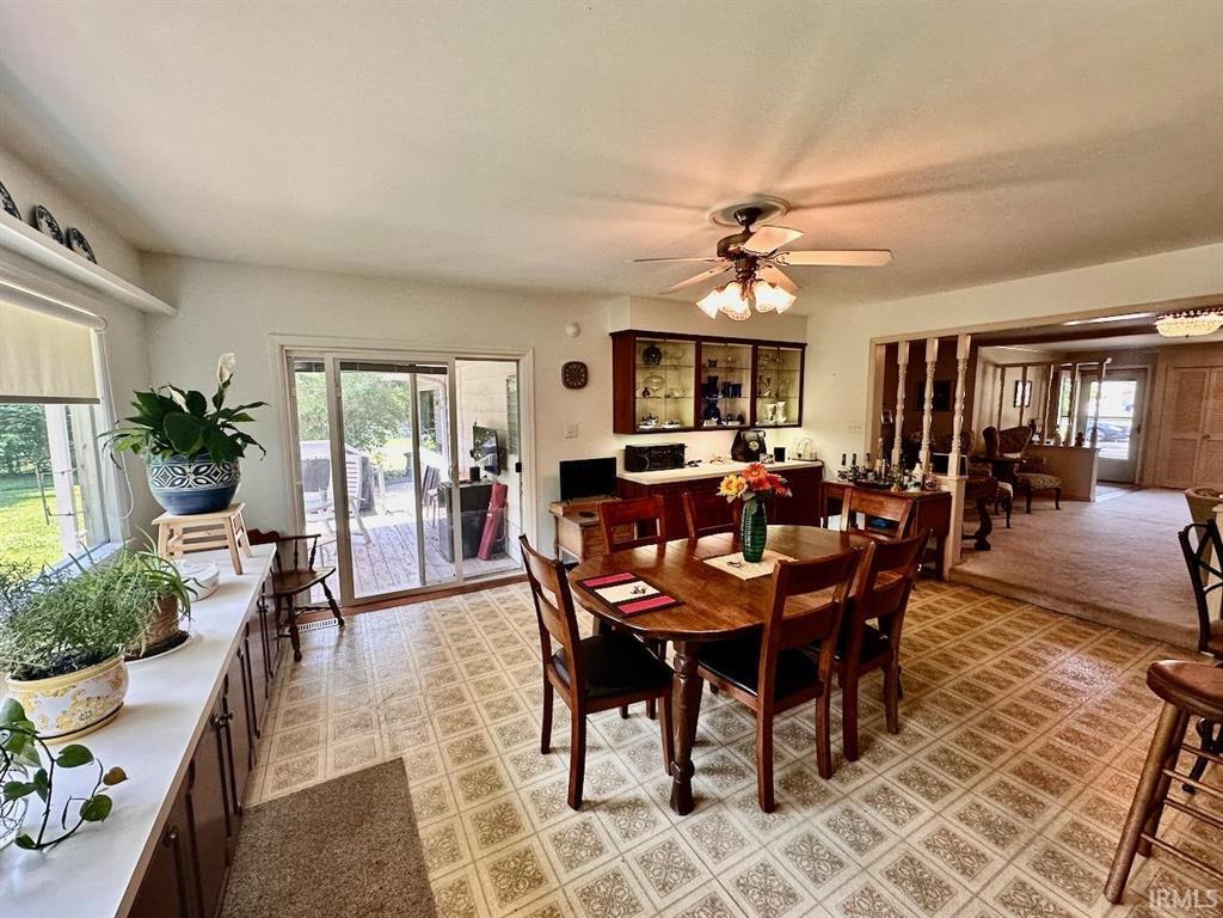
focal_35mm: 14
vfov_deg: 85.7
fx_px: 495
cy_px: 459
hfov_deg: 102.1
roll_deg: +0.3
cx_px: 612
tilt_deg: -6.6
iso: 160
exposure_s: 1/120
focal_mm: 2.22
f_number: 2.2
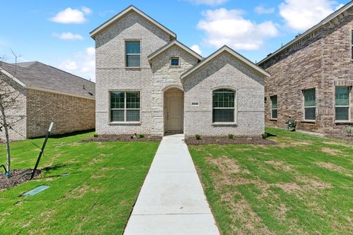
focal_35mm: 15
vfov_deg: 77.3
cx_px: 176
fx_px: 147
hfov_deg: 100.4
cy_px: 118
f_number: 6.3
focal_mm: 15
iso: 64
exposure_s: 1/1250
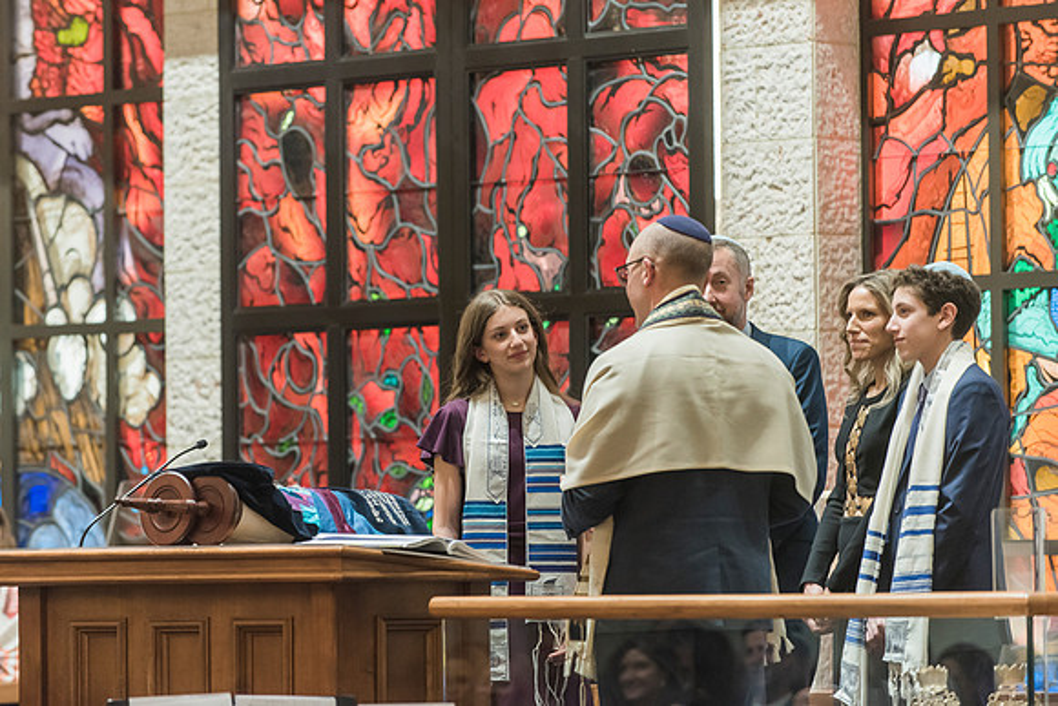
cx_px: 502
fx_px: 6179
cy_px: 335
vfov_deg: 6.5
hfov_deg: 9.8
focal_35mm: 210
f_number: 3.5
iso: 1600
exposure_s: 1/100
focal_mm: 200
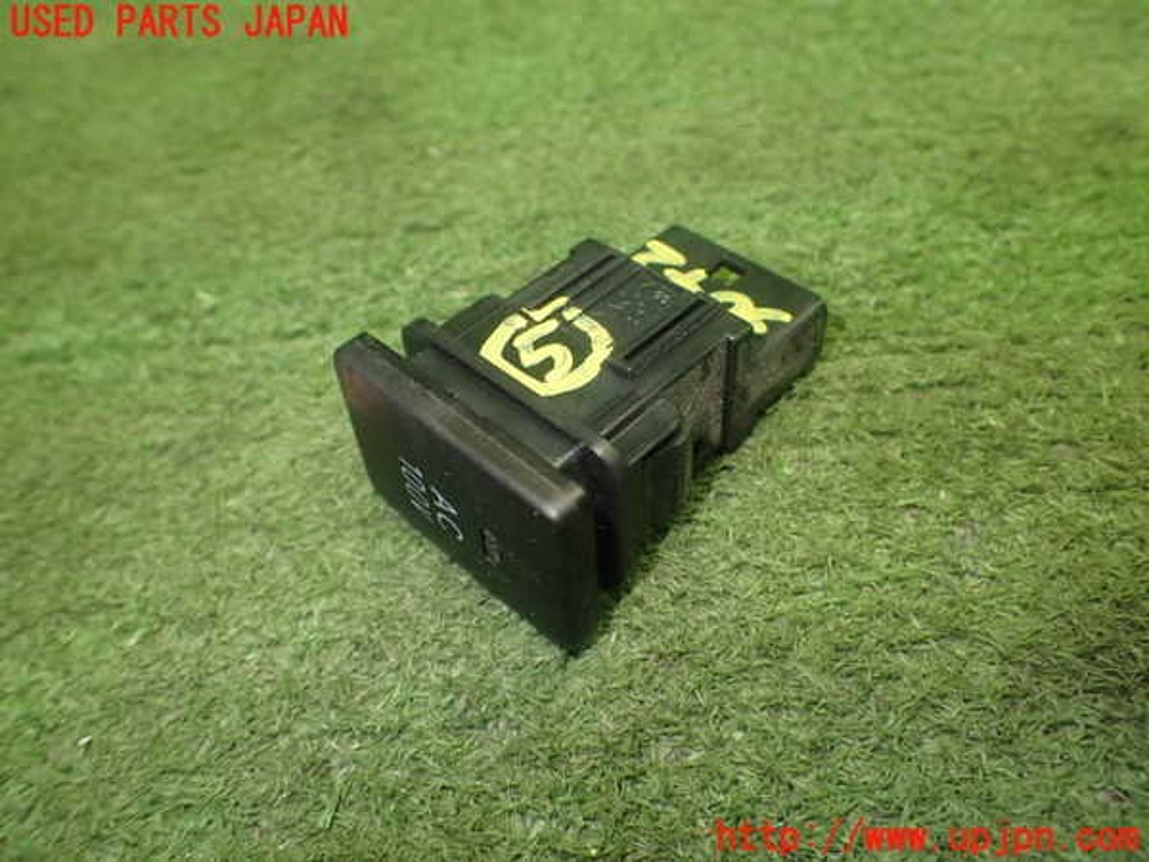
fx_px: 996
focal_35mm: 30
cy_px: 431
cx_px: 574
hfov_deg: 60.0
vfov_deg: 46.8
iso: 640
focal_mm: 5.4
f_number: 2.3
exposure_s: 1/125
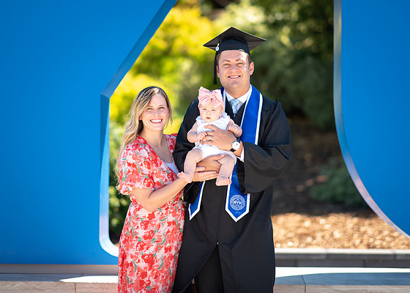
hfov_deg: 12.7
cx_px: 214
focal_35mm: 158
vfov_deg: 9.1
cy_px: 108
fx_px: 1840
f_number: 1.4
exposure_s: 1/1250
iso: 50
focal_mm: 105
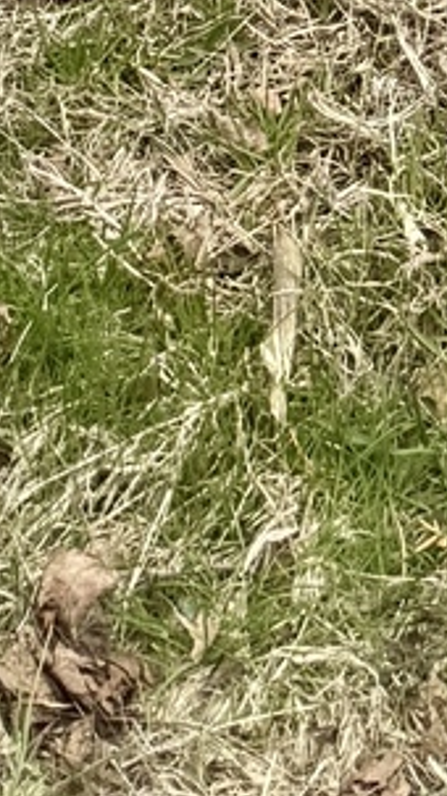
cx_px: 103
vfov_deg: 8.1
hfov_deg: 6.1
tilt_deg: -2.4
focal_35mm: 199
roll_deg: -2.0
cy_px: -2083
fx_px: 4201
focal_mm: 6.76
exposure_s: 1/4049
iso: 80
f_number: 1.78
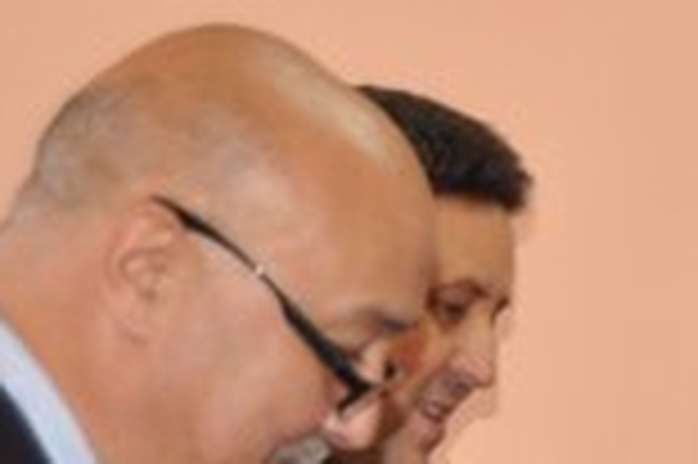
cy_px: 845
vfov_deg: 5.7
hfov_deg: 8.6
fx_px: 4571
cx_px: 995
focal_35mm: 236
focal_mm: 38
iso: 800
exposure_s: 1/60
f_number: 4.8
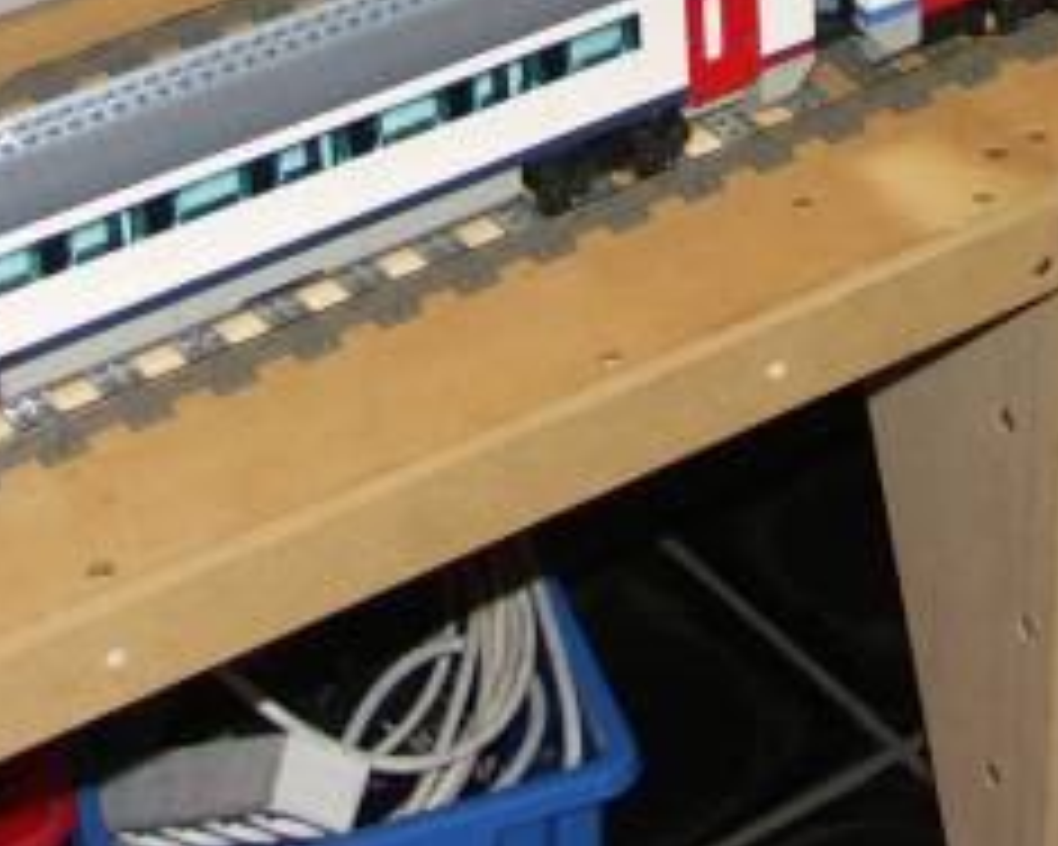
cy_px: -486
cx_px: 972
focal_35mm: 113
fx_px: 3538
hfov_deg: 16.8
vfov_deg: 12.8
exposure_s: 1/50
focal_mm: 8.68
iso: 125
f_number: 2.8
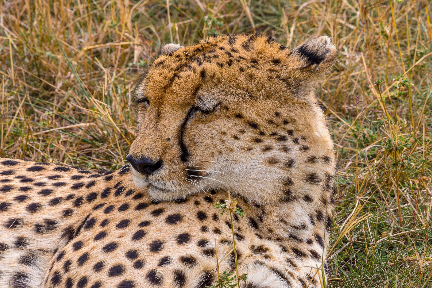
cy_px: 144
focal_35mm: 603
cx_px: 216
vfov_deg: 2.3
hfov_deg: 3.4
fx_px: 7232
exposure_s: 1/200
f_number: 14
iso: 400
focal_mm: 400
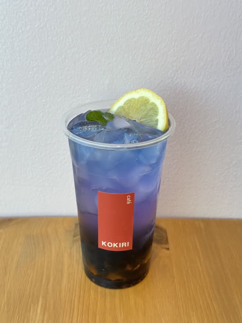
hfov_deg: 30.3
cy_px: 162
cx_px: 121
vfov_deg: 39.7
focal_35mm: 48
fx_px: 447
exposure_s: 1/360
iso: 64
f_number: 1.78
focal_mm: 6.86
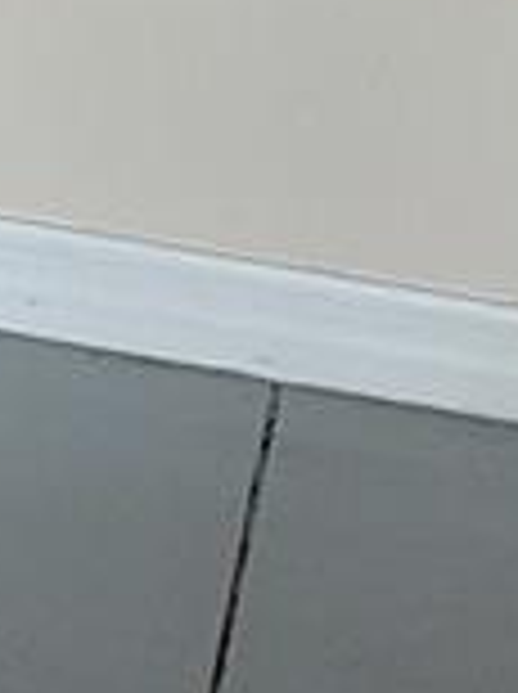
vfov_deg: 7.8
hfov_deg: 6.7
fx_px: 4062
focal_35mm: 203
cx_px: -928
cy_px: -1674
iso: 320
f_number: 1.8
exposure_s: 1/120
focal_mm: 5.4
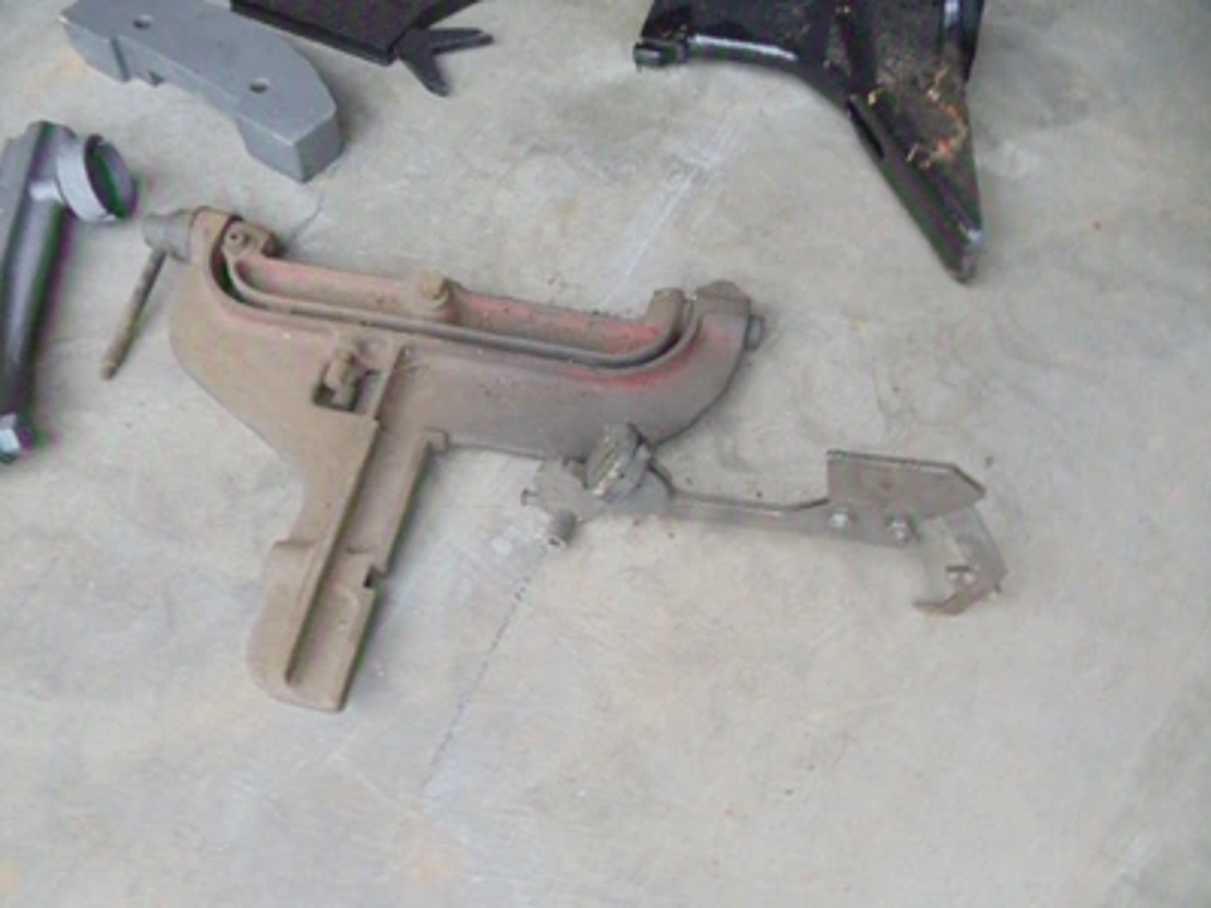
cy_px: 454
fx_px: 1539
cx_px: 606
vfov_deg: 32.9
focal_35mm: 44
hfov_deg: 42.9
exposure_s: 1/30
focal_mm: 6
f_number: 3.5
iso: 400
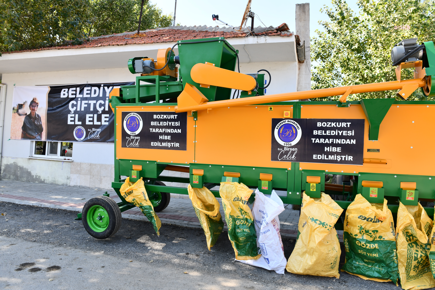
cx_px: 218
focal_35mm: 24
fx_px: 290
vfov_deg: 53.1
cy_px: 145
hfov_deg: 73.7
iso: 320
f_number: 8
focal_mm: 24
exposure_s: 1/200
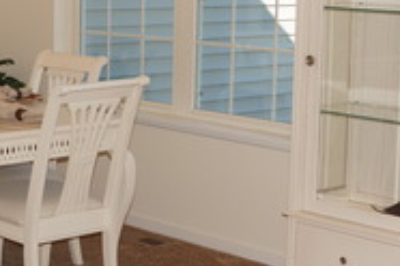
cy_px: 110
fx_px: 1144
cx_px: -2
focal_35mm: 103
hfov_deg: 19.3
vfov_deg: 13.3
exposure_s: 1/160
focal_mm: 20
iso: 100
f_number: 4
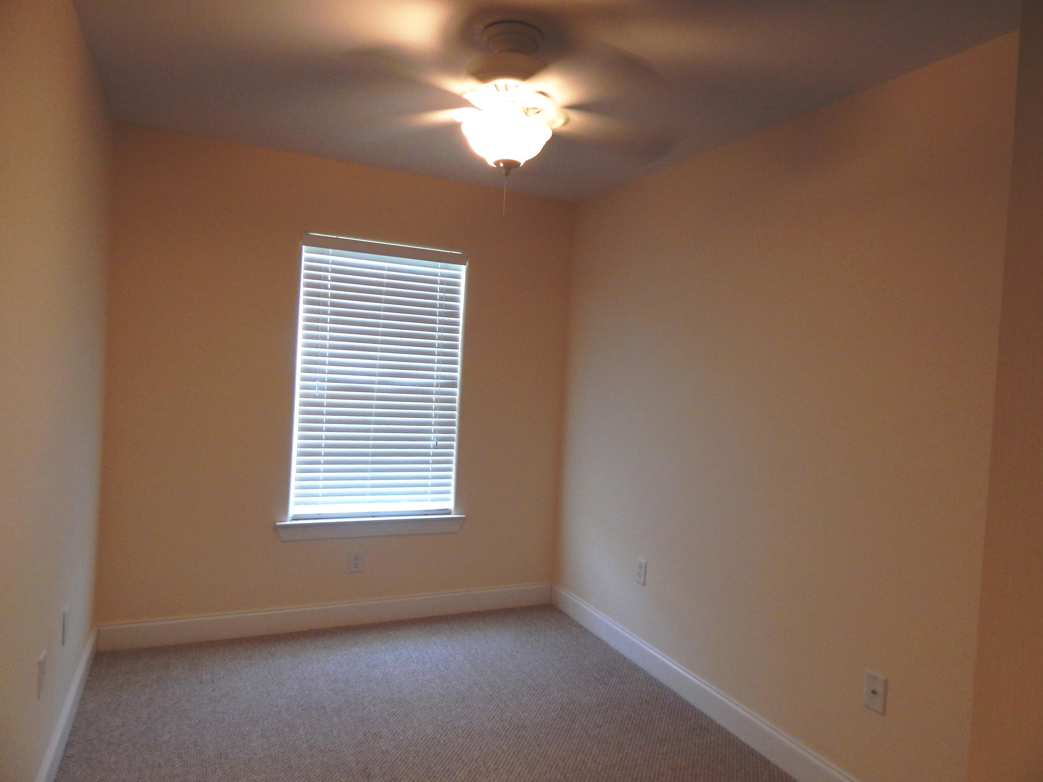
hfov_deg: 73.9
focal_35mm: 23
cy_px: 391
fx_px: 693
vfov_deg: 58.9
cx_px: 522
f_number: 3
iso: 160
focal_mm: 4
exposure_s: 1/30
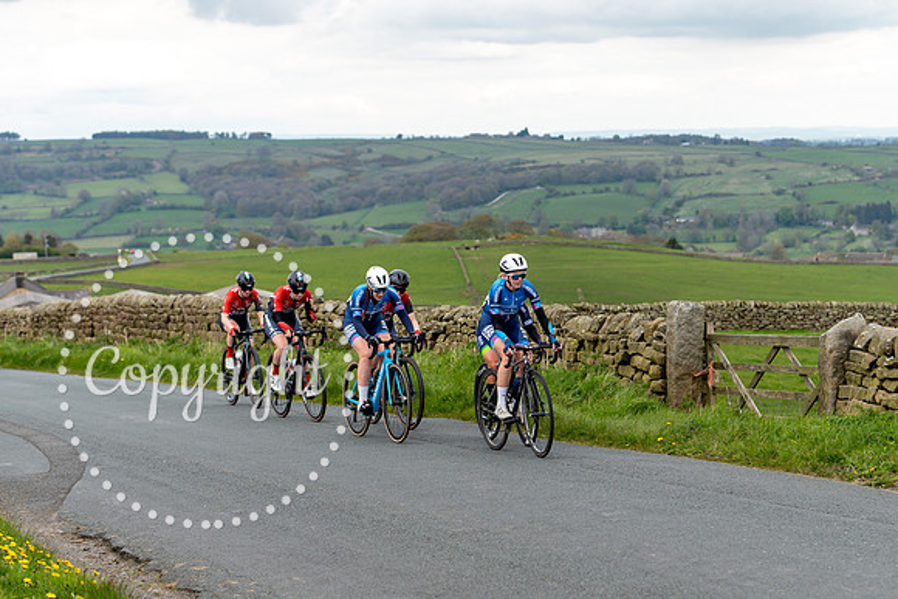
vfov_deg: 14.2
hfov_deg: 21.1
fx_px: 2407
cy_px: 316
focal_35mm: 96
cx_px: 521
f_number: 3.5
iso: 200
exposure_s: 1/640
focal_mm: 74
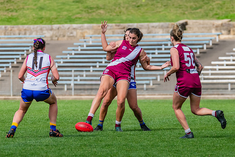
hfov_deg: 4.0
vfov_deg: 2.7
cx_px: 111
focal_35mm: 512
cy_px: 67
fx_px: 3341
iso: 800
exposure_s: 1/1600
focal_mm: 330
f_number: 8
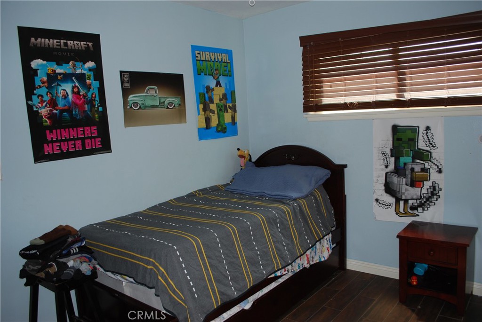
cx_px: 241
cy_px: 161
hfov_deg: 67.3
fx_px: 362
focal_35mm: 27
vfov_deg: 48.0
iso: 200
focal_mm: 18
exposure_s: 1/60
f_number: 3.5
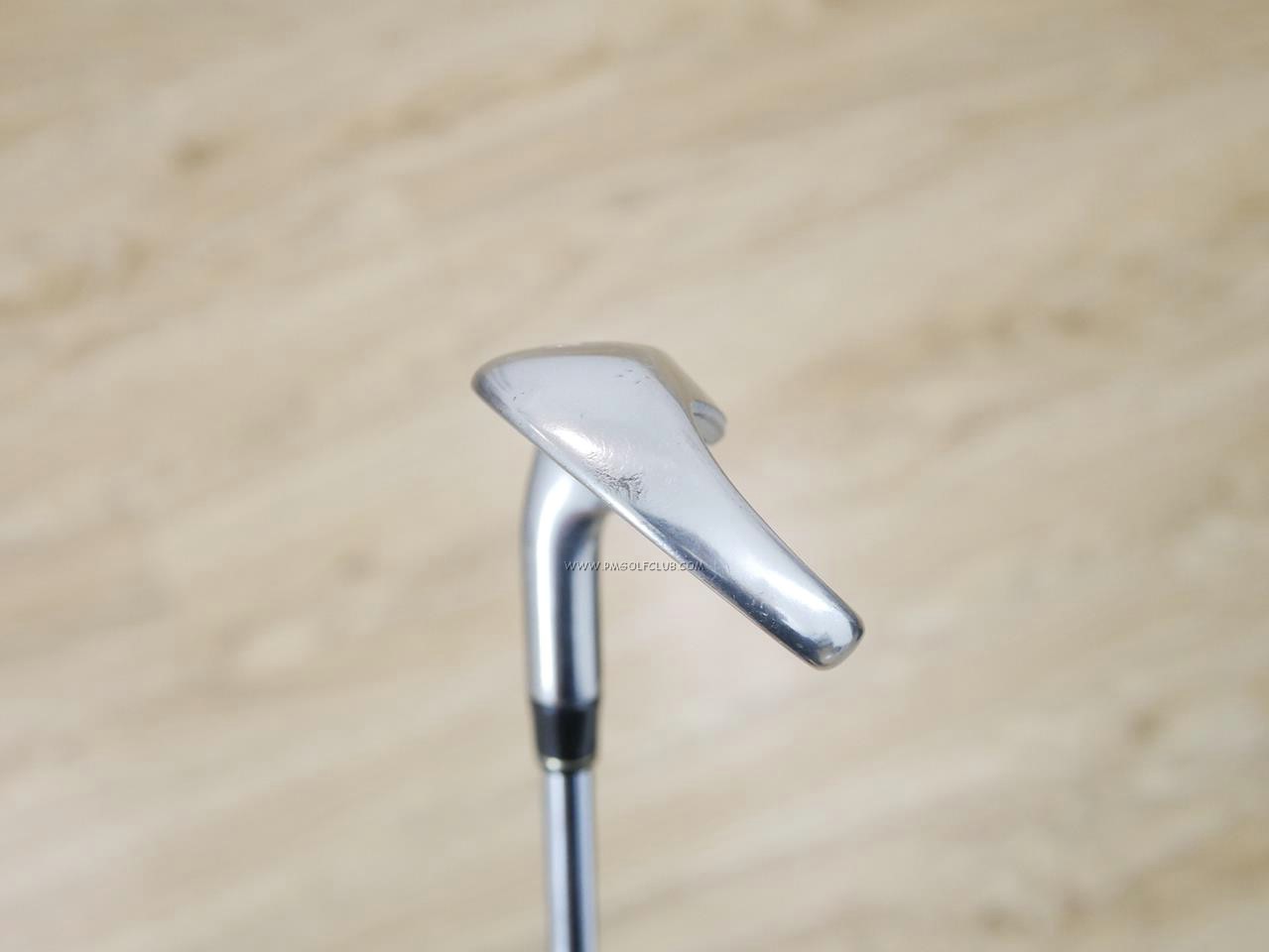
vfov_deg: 29.1
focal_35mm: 50
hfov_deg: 38.2
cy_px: 476
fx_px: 1833
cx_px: 634
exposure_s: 1/40
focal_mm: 25
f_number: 4.5
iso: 1600
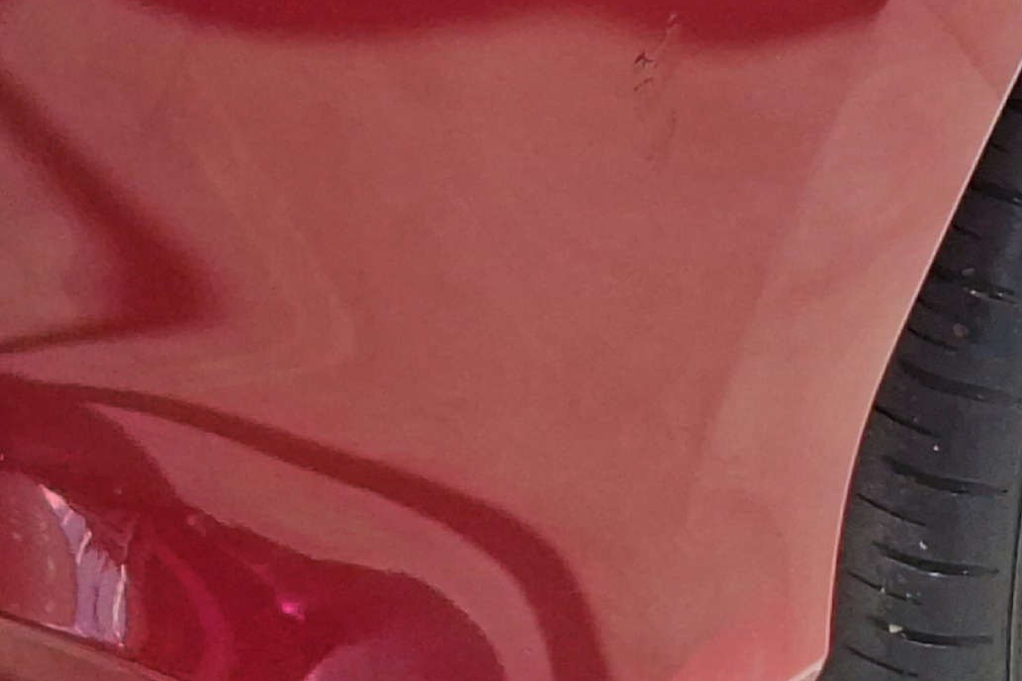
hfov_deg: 10.9
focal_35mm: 189
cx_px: 285
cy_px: -1280
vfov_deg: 6.7
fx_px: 5366
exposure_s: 1/357
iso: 50
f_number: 1.8
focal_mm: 5.54
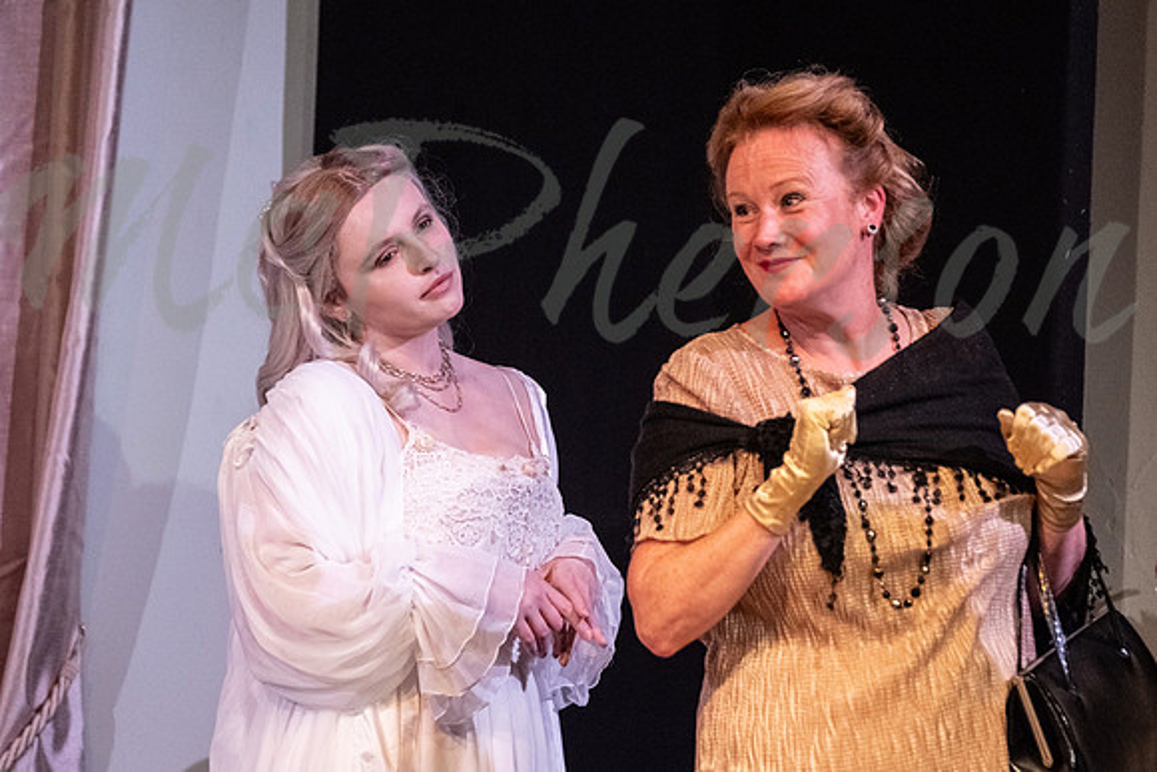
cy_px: 400
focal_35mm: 183
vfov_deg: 7.5
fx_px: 5888
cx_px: 690
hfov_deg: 11.2
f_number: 3.2
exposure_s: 1/250
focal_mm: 102.2
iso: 2500
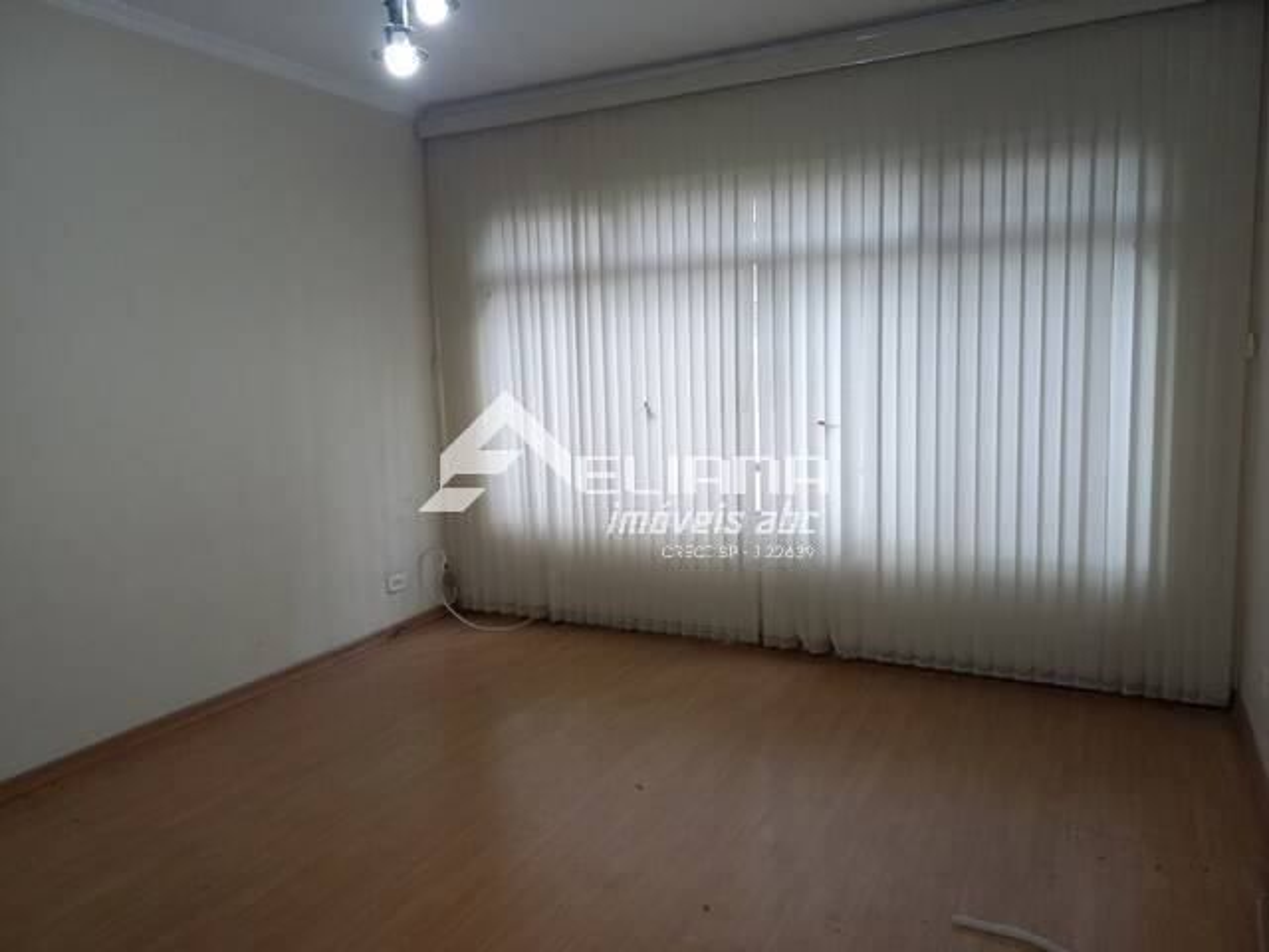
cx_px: 634
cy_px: 476
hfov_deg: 69.4
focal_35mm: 25
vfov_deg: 54.9
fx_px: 916
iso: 200
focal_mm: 4.65
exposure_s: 1/60
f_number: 1.8
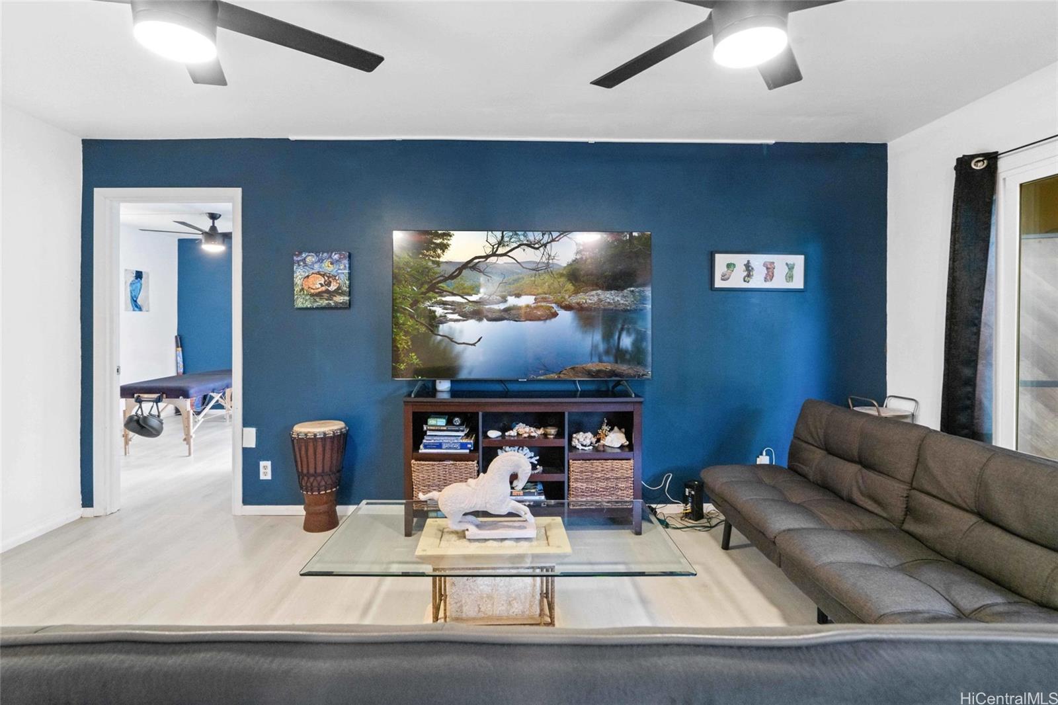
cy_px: 352
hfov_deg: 96.7
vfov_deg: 73.7
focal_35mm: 16
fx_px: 470
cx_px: 529
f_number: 8
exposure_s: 1/15
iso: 1000
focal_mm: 16
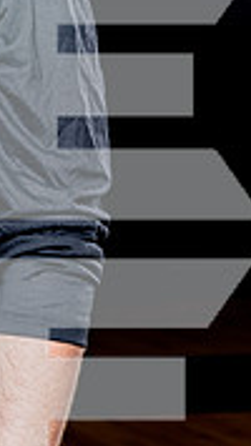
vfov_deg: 13.7
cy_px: 107
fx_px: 1848
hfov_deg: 7.2
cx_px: -404
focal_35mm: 156
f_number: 5.6
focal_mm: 40
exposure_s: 1/125
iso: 250
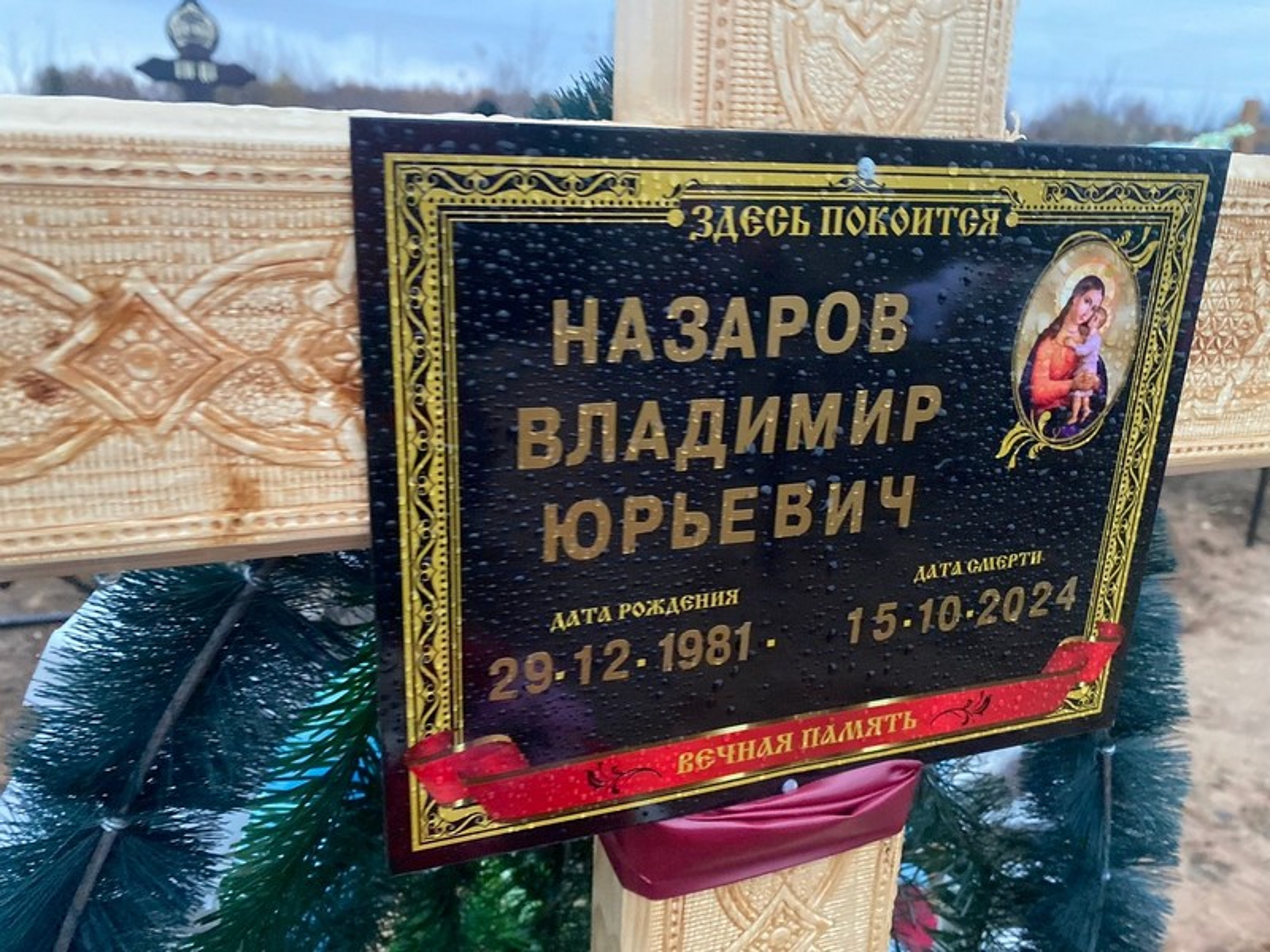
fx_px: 954
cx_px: 635
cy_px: 476
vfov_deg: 53.1
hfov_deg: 67.3
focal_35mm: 26
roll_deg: +0.1
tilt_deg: -19.7
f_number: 1.8
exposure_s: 1/42
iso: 500
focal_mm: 4.25
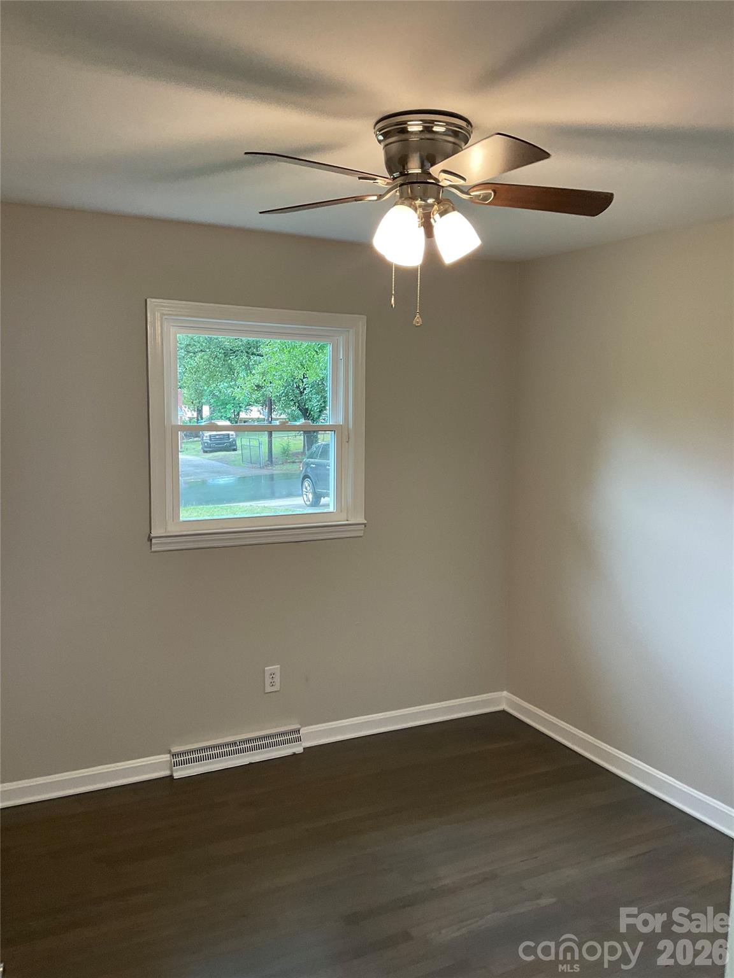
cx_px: 367
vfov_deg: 61.7
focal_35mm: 29
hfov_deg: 48.2
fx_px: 820
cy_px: 489
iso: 80
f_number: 1.8
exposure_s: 1/60
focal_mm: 3
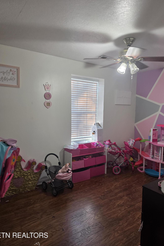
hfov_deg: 53.1
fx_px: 164
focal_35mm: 24
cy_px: 123
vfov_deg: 73.7
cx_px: 88
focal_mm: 6.3
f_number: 1.7
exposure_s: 1/120
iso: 250
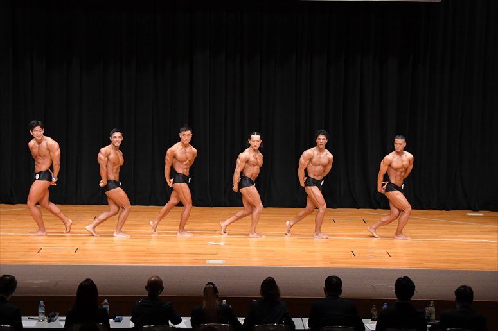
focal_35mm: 108
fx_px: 1493
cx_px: 249
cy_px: 166
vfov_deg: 12.7
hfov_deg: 18.9
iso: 4000
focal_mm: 72
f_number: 5.6
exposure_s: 1/400
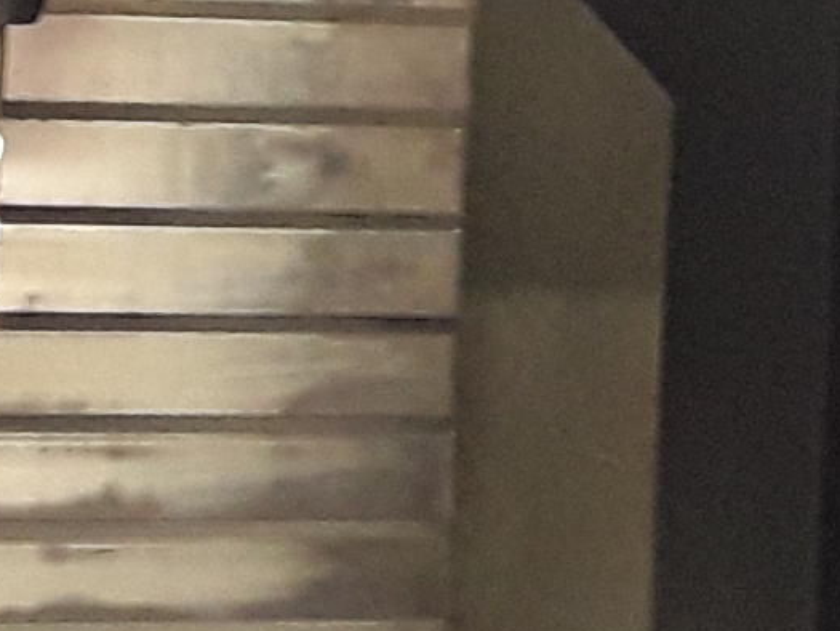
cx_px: 157
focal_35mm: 220
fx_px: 5340
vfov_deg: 6.7
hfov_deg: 9.0
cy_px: -328
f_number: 1.9
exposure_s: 1/17
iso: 200
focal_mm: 3.7
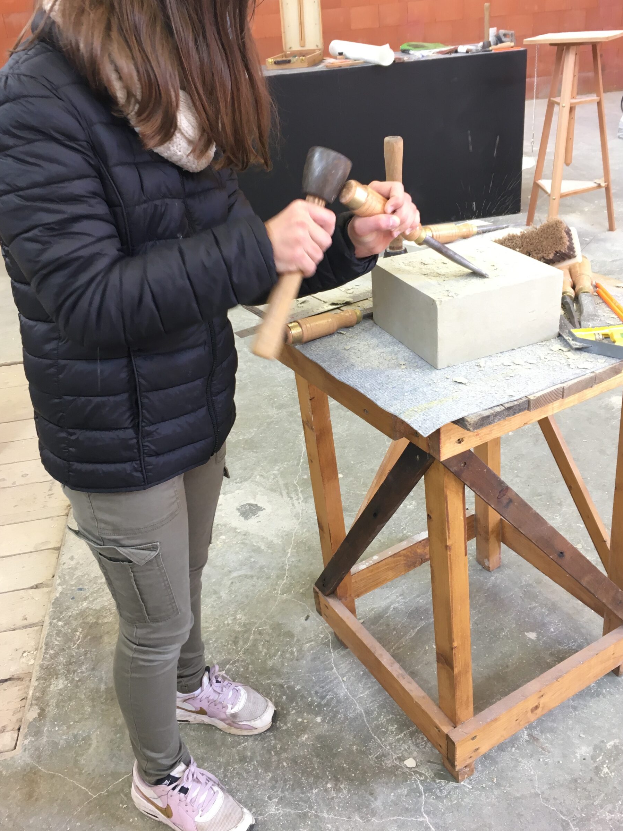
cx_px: 330
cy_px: 395
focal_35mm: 31
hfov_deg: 45.4
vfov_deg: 58.3
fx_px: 744
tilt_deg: -29.2
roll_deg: +4.1
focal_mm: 4.15
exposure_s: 1/33
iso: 80
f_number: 2.2
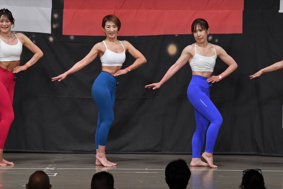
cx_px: 142
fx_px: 1768
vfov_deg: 6.1
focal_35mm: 225
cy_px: 94
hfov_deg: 9.2
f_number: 5.6
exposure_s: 1/400
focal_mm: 150
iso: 3200
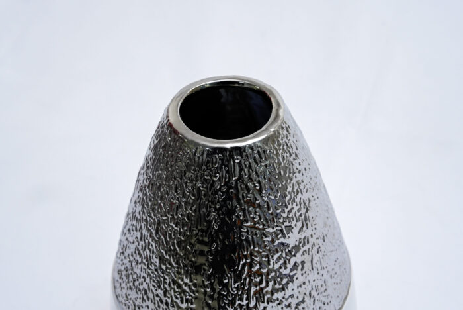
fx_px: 901
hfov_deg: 28.8
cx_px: 232
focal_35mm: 70
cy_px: 155
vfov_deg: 19.5
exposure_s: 1/125
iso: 3200
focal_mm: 70
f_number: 13
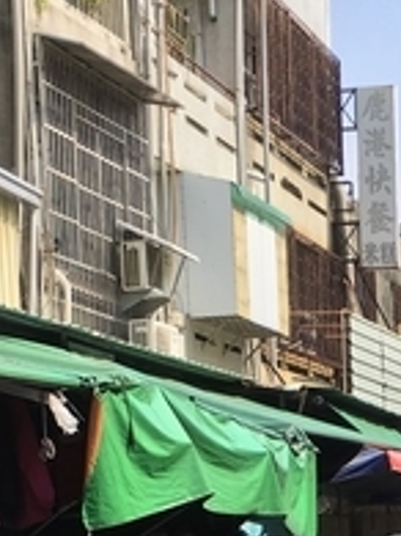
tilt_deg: -6.6
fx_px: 1840
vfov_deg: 15.4
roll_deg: +3.1
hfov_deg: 12.3
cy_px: 772
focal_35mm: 119
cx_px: 393
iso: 25
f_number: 2.2
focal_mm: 4.15
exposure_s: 1/916
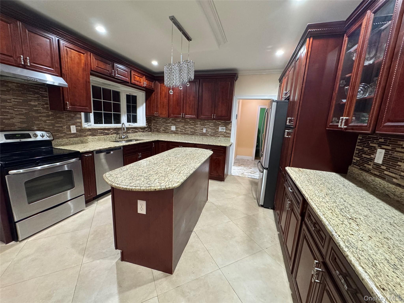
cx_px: 202
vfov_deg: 85.7
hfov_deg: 102.1
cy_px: 152
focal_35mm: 14
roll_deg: -3.1
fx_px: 163
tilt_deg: -10.1
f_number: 2.2
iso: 500
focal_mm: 2.22
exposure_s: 1/60
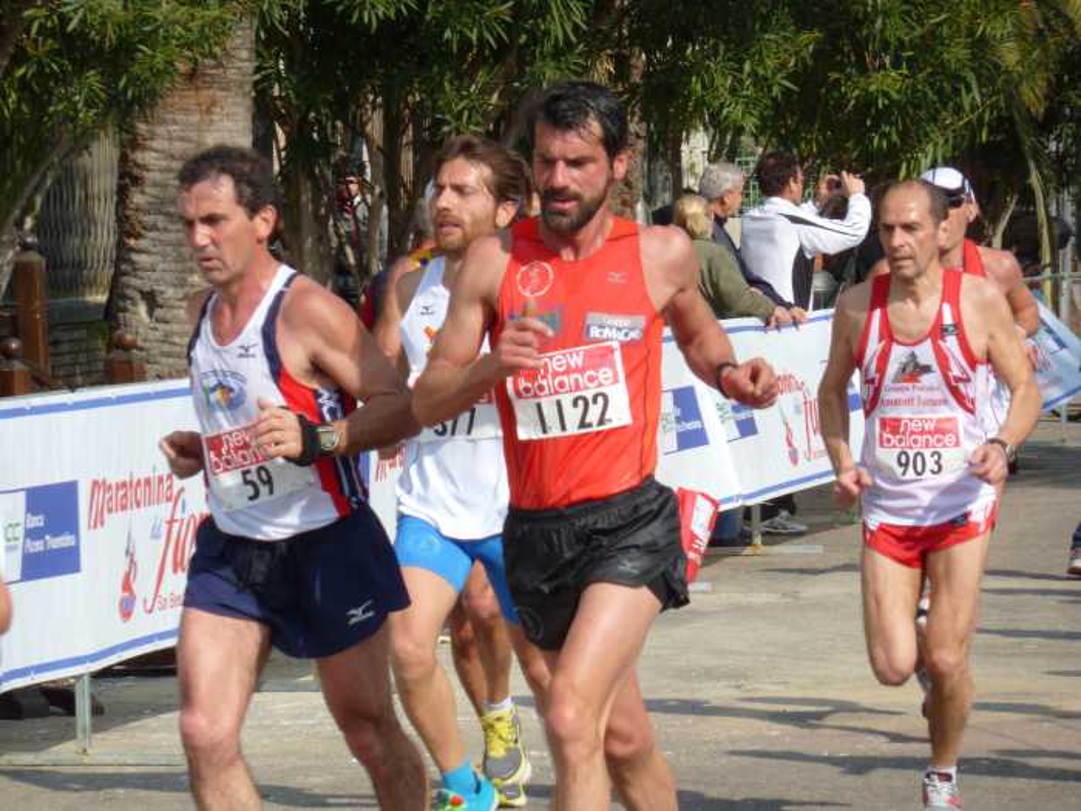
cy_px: 406
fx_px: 7557
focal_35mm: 242
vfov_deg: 6.1
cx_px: 540
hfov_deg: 8.2
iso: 80
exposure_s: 1/400
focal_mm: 39.7
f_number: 5
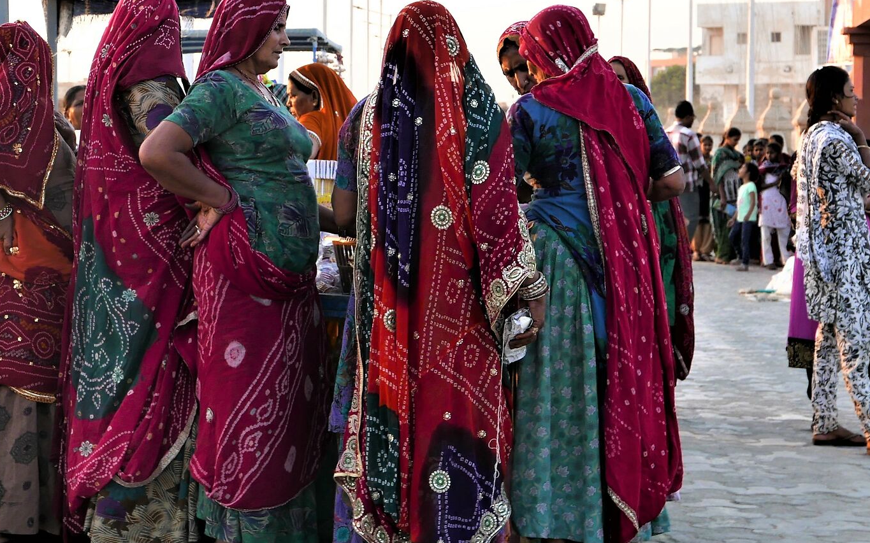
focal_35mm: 104
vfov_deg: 12.6
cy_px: 192
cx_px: 307
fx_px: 2466
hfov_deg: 20.0
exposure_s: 1/200
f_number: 4
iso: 200
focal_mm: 26.3
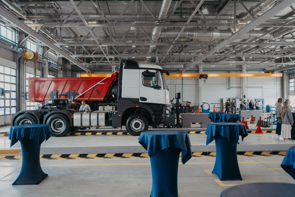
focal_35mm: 35
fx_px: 287
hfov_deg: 54.4
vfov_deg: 37.9
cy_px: 98
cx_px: 148
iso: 160
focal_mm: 35
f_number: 2.8
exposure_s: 1/160
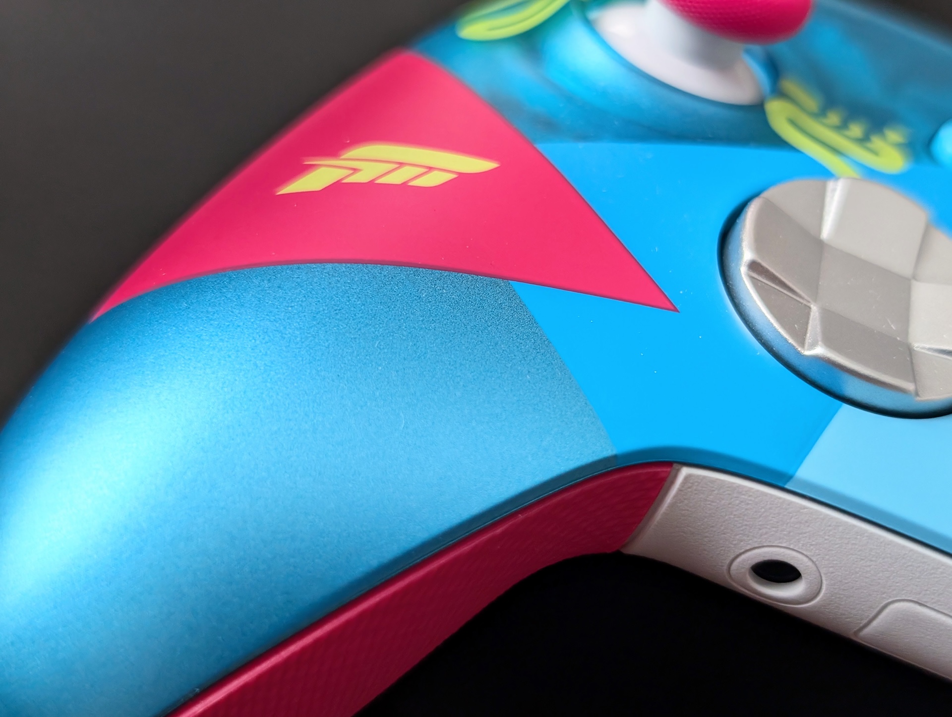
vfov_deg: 29.8
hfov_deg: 38.9
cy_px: 358
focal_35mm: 49
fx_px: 1350
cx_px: 476
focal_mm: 6.9
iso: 90
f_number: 1.68
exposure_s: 1/86.5
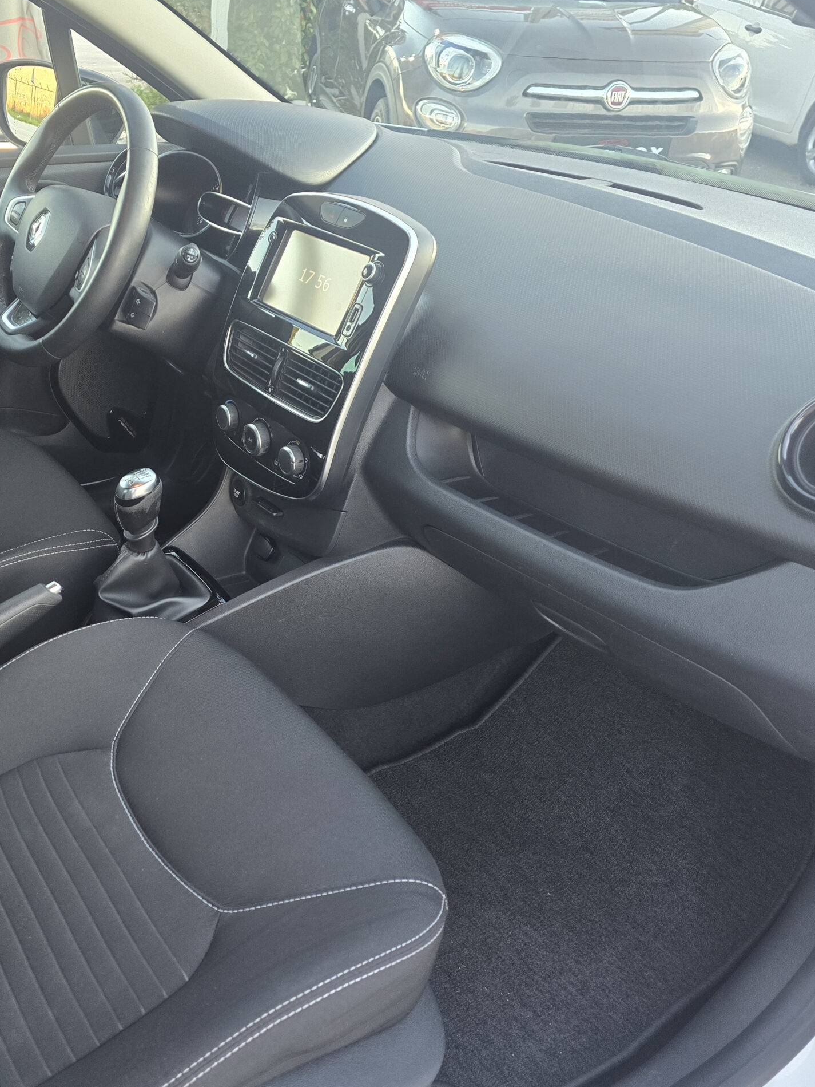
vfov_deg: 58.3
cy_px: 541
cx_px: 220
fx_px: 973
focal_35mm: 31
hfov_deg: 44.2
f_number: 1.7
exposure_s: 1/100
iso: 250
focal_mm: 6.3
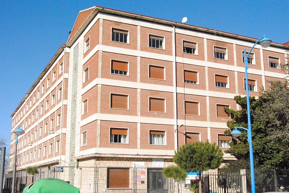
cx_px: 144
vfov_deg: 29.0
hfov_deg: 42.3
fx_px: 374
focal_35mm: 46
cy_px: 96
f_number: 11
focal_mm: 31
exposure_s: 1/4000
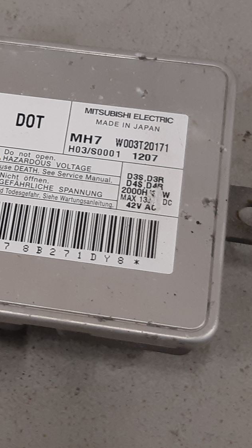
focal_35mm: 52
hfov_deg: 22.3
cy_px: 212
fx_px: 618
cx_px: 6
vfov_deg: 39.8
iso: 100
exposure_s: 1/50
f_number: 1.7
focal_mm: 3.93
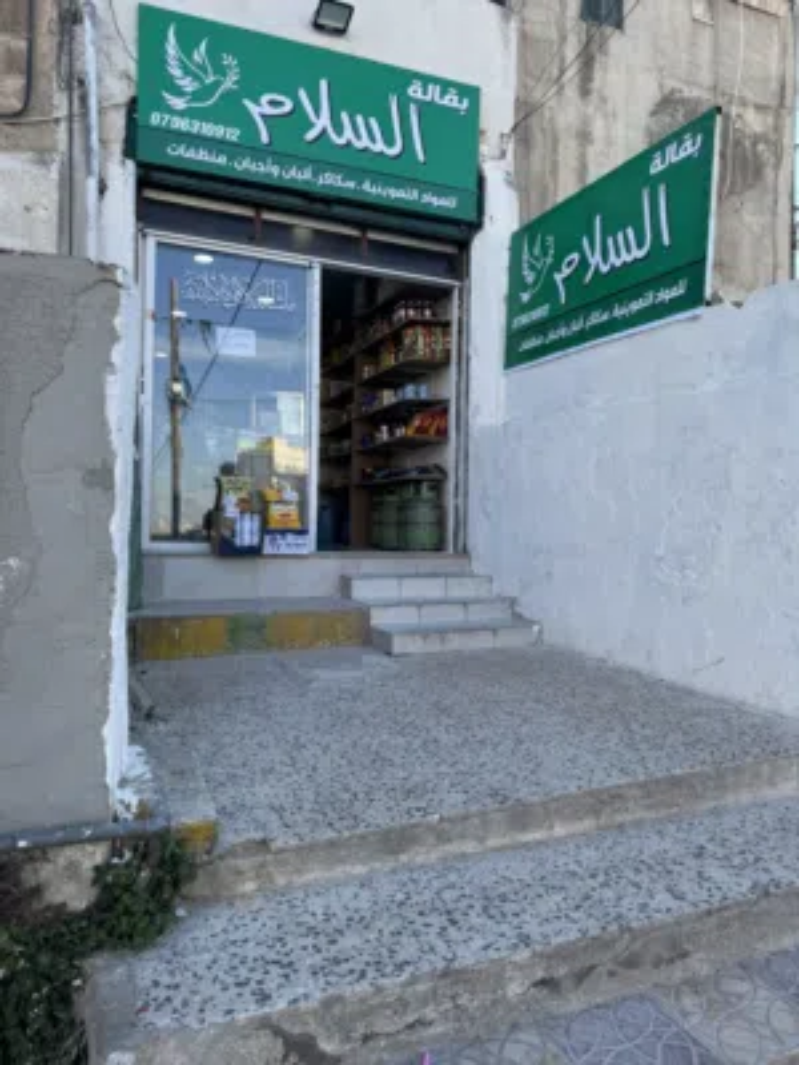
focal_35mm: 24
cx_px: 400
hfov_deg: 56.8
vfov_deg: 71.6
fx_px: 739
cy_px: 532
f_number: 1.78
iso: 80
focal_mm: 6.76
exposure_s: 1/1238
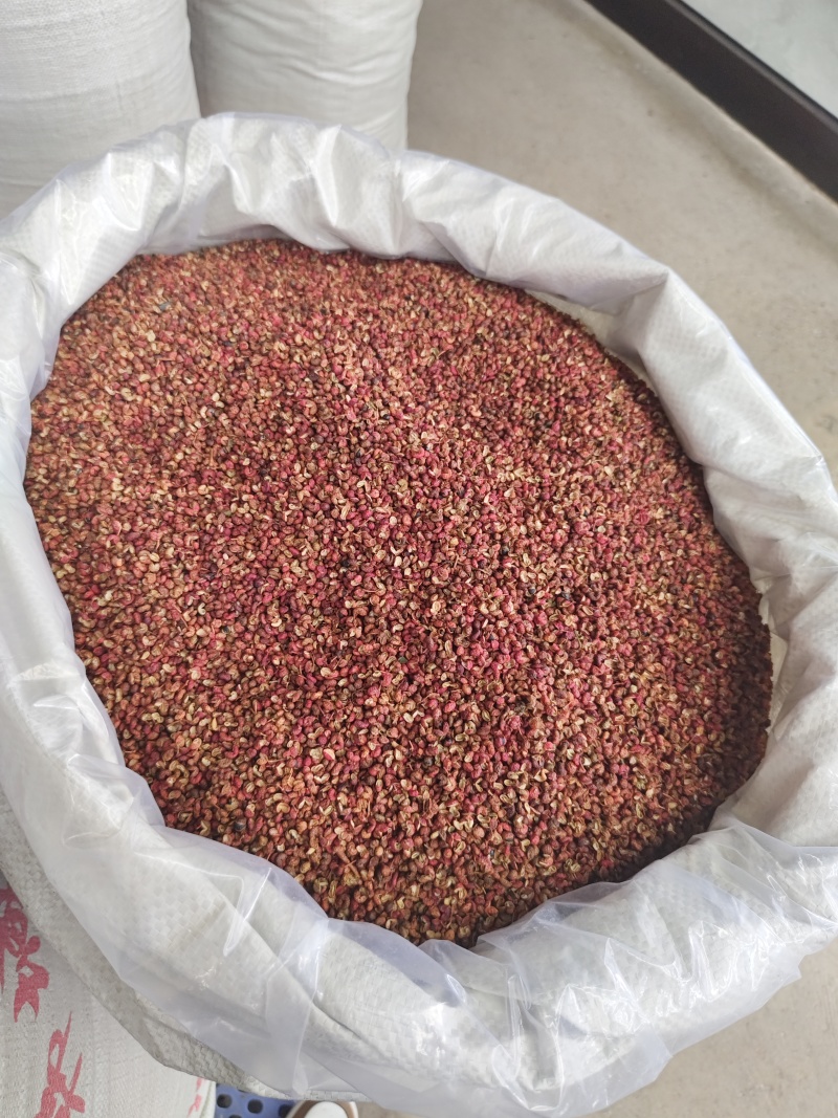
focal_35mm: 24
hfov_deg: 56.8
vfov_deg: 71.6
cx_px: 419
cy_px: 559
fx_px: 775
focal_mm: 5.56
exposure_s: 1/50
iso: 506
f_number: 1.88
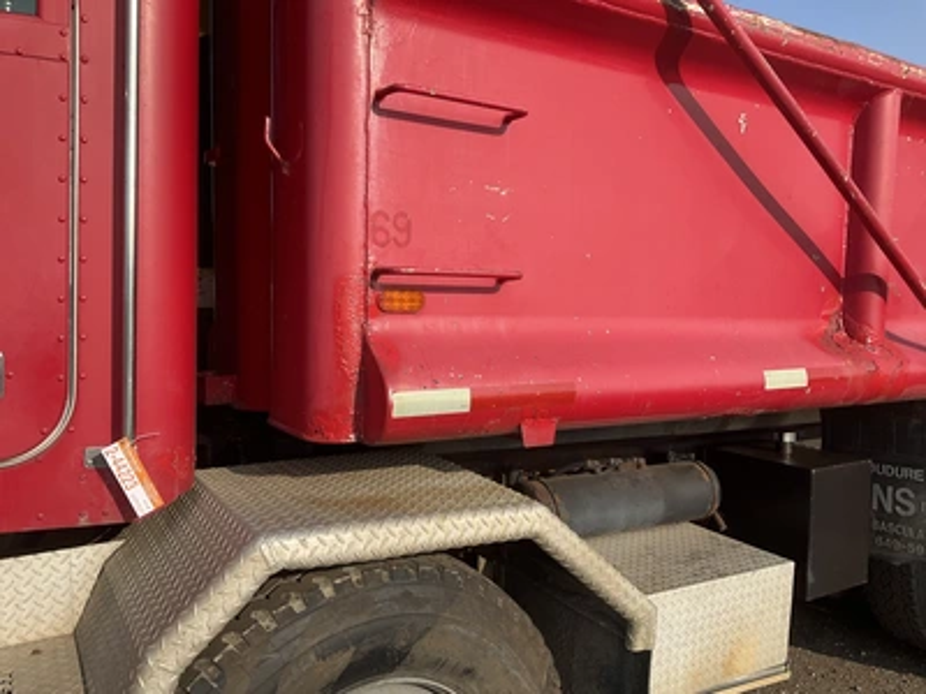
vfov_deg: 48.2
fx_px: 776
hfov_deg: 61.7
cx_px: 463
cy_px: 347
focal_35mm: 29
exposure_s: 1/1098
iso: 25
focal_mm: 3
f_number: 1.8
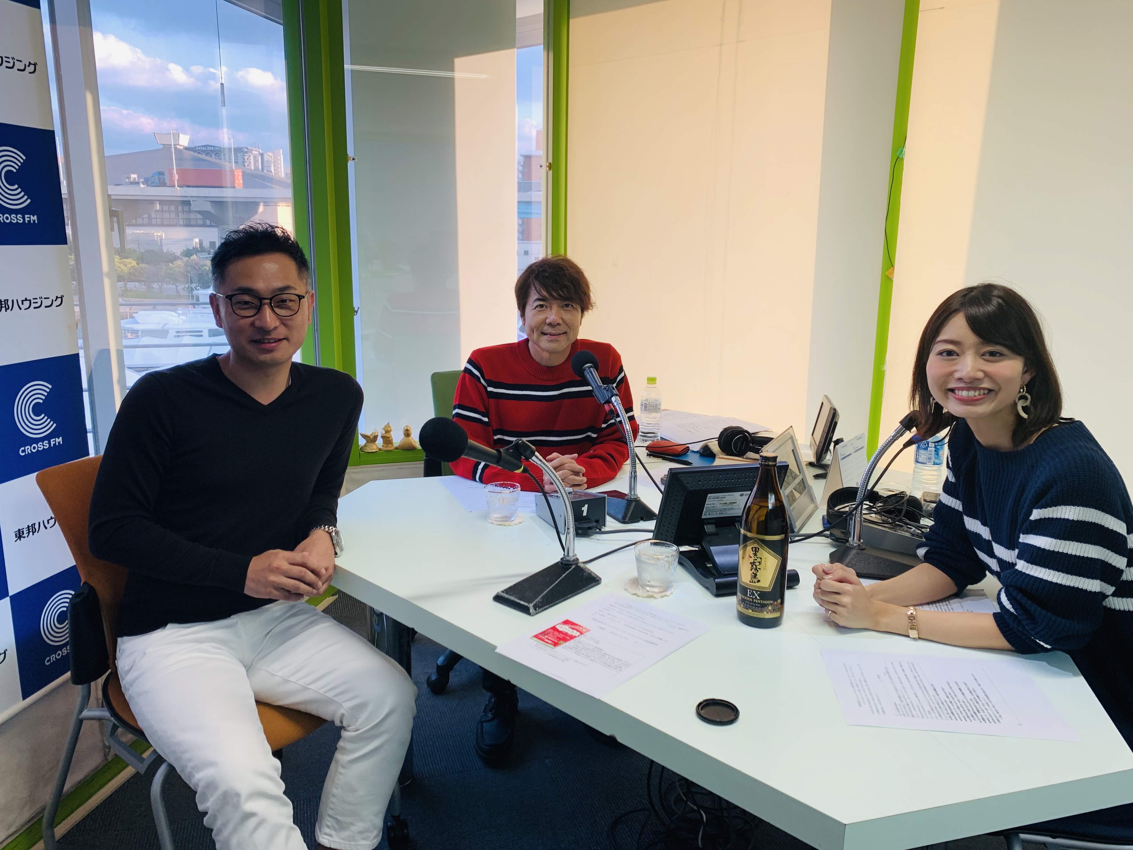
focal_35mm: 26
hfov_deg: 67.3
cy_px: 425
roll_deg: -0.7
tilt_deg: -10.7
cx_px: 566
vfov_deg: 53.1
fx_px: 851
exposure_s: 1/120
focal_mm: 4.25
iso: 50
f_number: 1.8
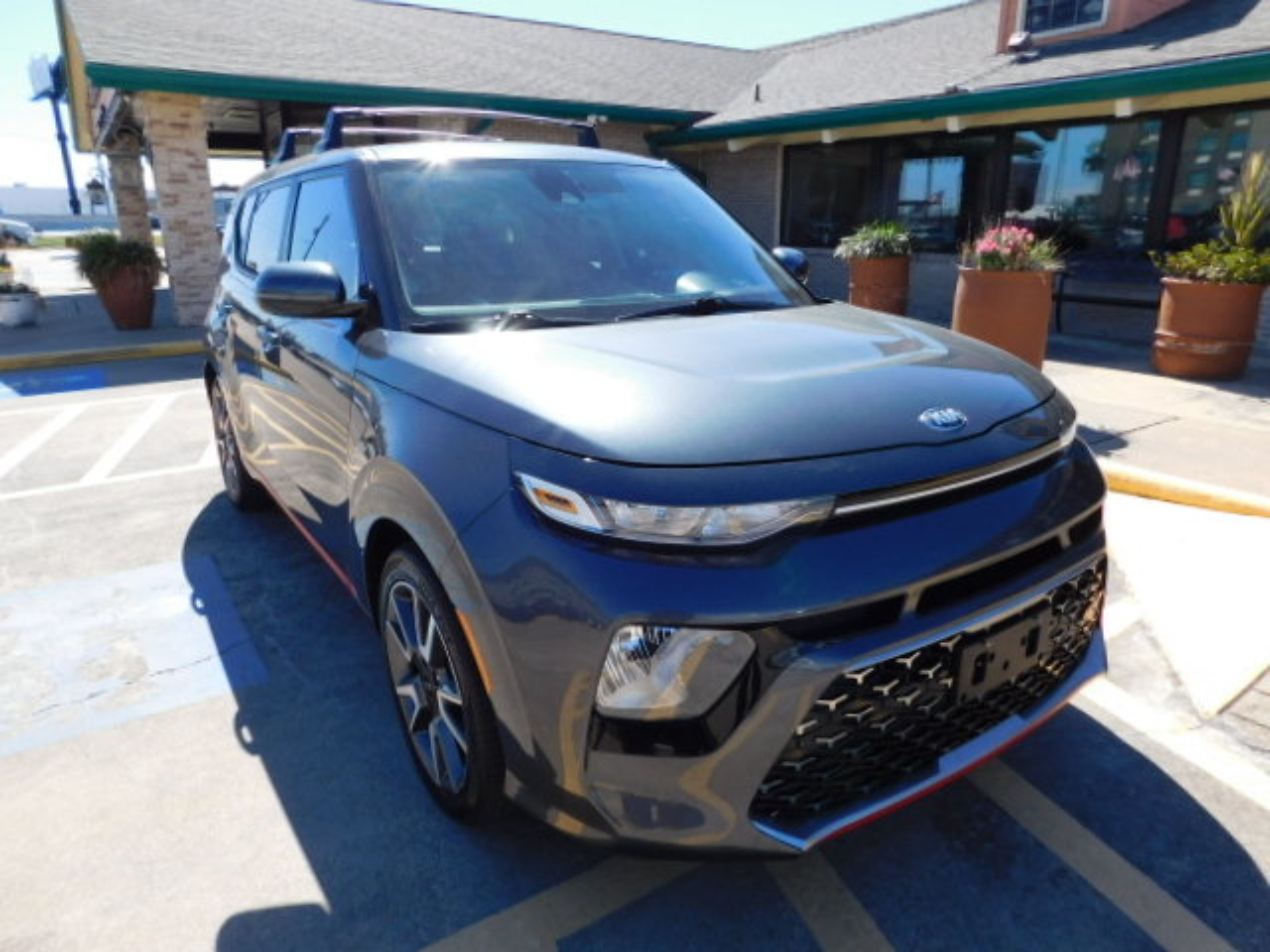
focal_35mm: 23
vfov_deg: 58.9
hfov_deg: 73.9
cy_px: 476
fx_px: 844
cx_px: 635
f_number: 3
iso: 125
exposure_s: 1/1000
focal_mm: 4
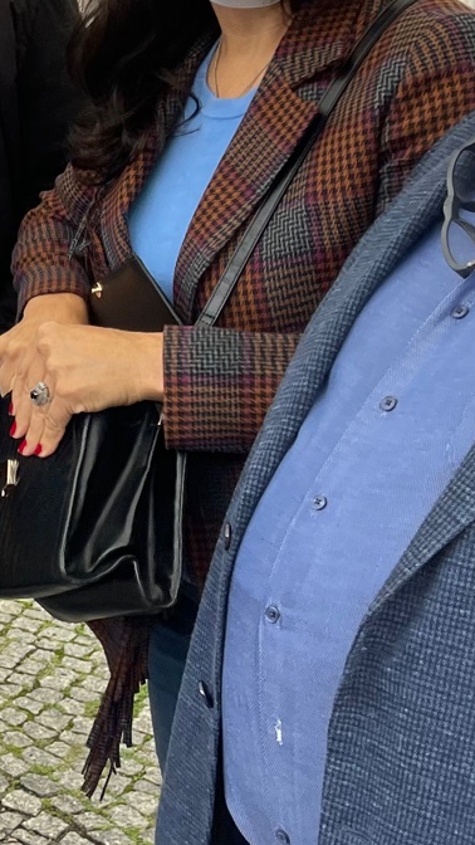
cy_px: 236
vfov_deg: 24.8
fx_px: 1903
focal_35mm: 85
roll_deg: -0.8
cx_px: -554
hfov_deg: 12.2
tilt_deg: -12.7
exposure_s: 1/165
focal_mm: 5.1
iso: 32
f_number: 1.6
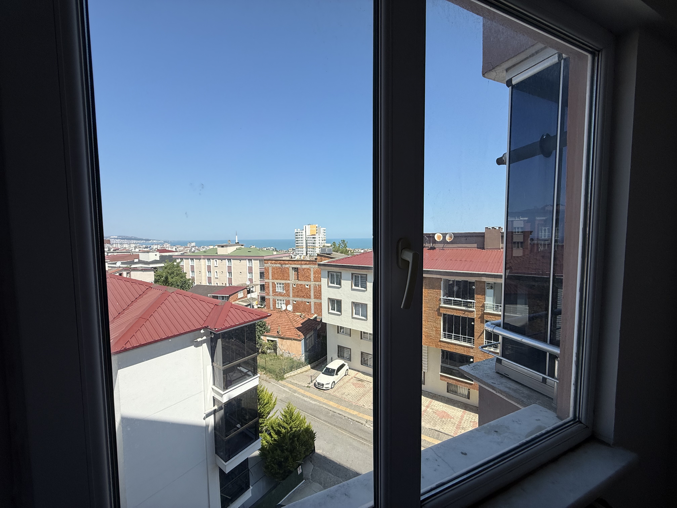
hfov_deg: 102.1
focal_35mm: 14
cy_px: 254
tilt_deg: -3.5
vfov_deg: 85.7
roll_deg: +0.7
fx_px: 274
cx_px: 338
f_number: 2.2
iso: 50
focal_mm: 2.22
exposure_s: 1/1745
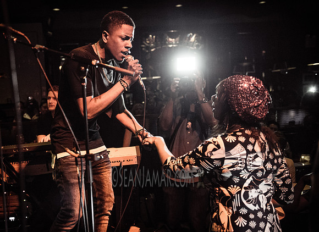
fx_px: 403
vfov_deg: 32.1
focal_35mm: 44
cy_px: 127
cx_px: 128
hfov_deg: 43.0
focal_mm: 38
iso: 4000
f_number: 2.8
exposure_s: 1/200
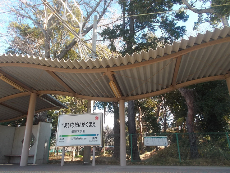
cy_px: 86
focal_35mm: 26
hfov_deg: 67.3
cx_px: 115
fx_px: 173
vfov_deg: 53.1
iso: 160
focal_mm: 4.6
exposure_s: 1/250
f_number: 3.2
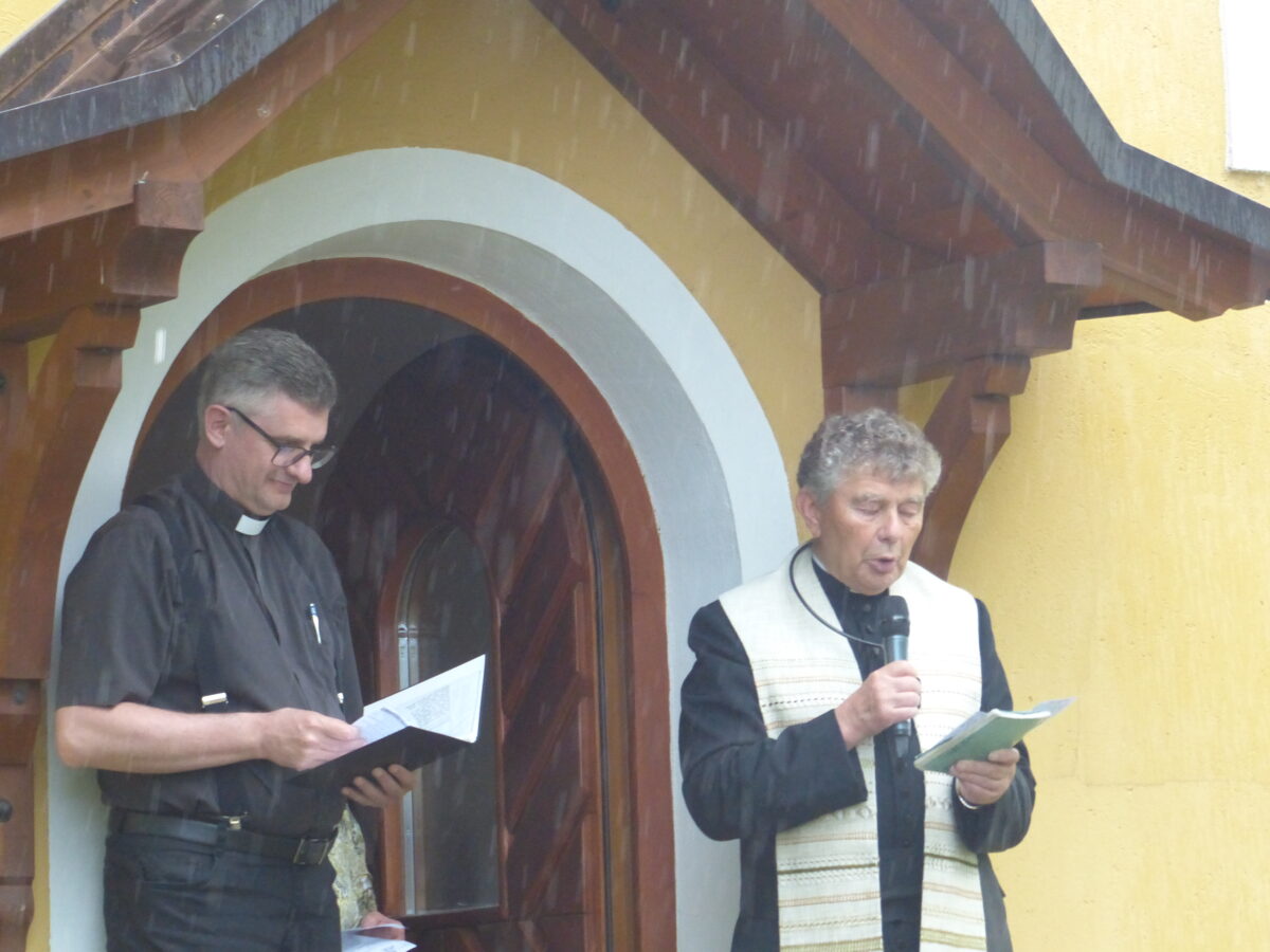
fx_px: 6531
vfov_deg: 8.3
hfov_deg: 11.1
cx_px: 635
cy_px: 476
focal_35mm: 178
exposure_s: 1/160
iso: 640
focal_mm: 32
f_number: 2.8
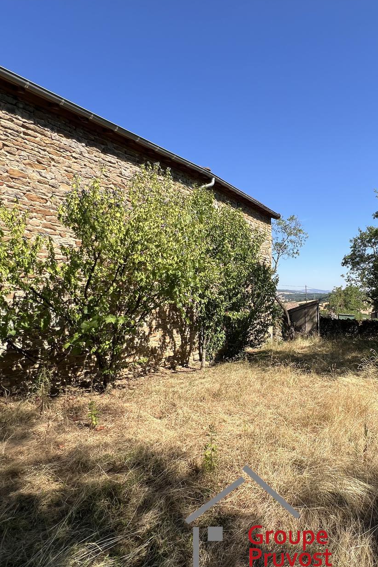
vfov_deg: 86.9
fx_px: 299
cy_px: 293
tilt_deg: +0.2
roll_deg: +1.8
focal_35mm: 19
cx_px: 280
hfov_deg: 61.2
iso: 32
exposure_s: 1/1064
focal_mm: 1.57
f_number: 1.8
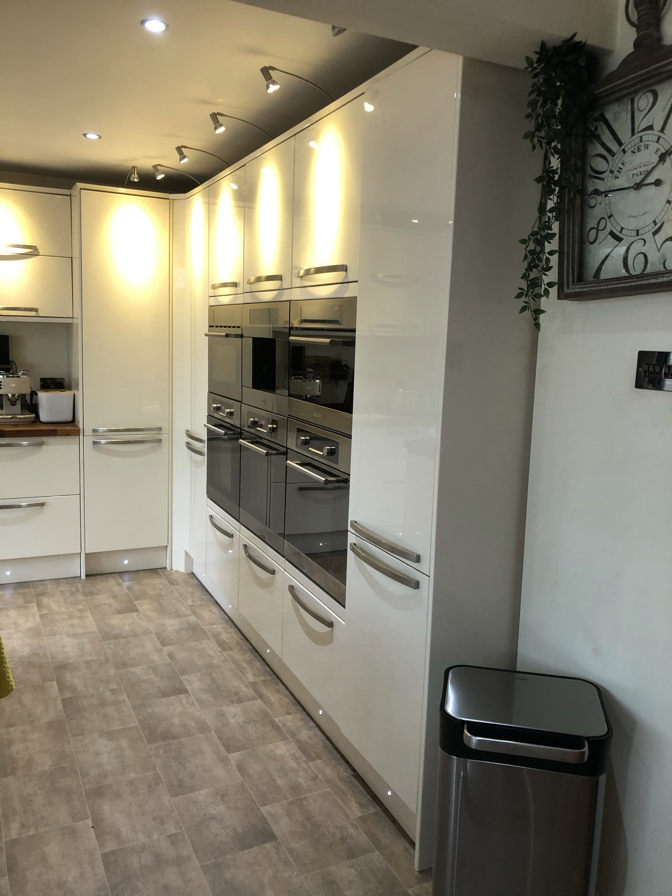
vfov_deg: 63.4
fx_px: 725
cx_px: 336
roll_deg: -1.2
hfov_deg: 49.7
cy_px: 448
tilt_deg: -7.1
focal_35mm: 28
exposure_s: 1/17
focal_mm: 3.99
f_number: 1.8
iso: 50
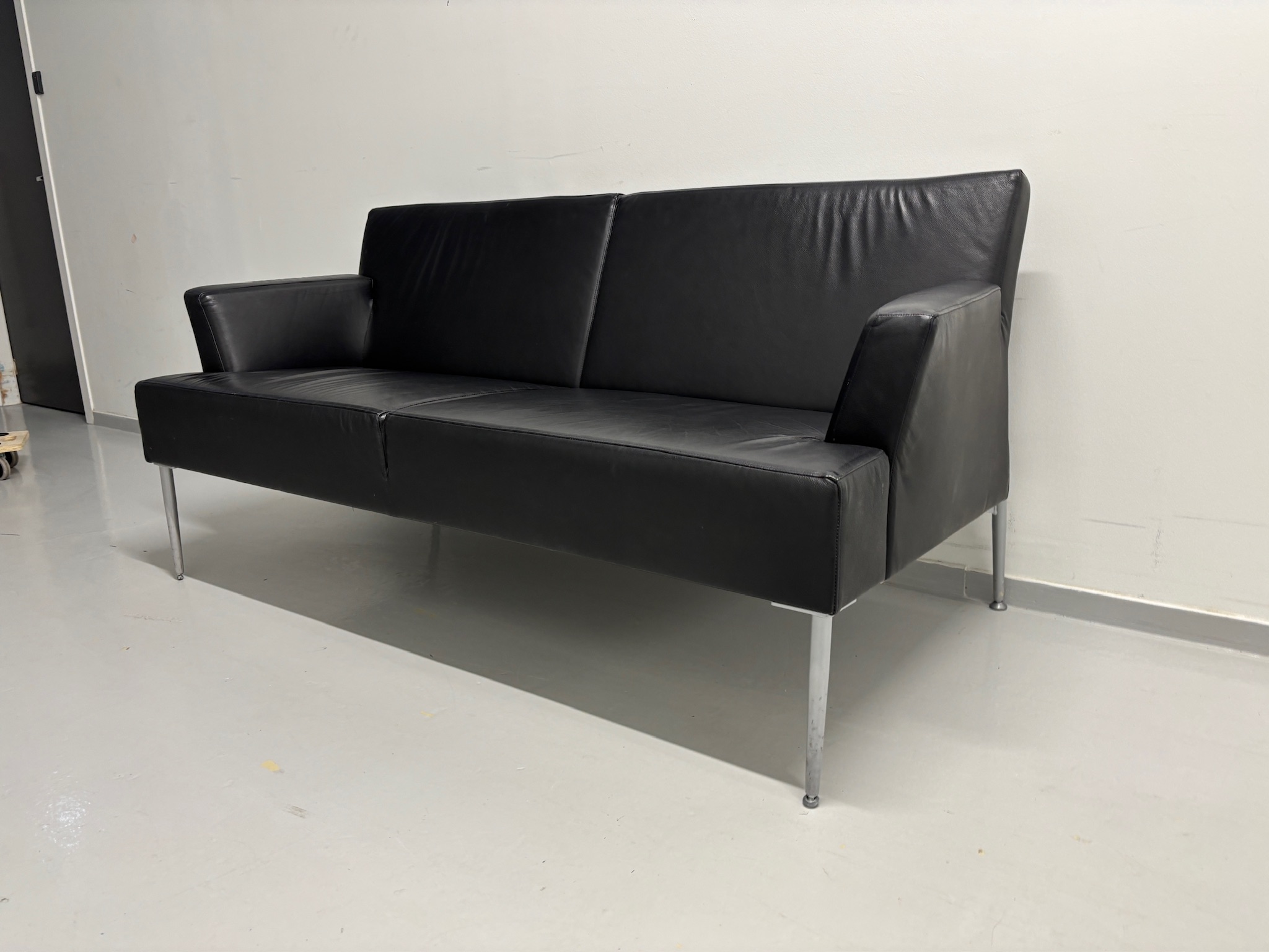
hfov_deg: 67.3
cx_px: 634
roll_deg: +1.6
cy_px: 476
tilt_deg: -12.8
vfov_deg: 53.1
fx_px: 953
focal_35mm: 26
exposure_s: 1/50
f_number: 1.6
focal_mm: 5.96
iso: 80
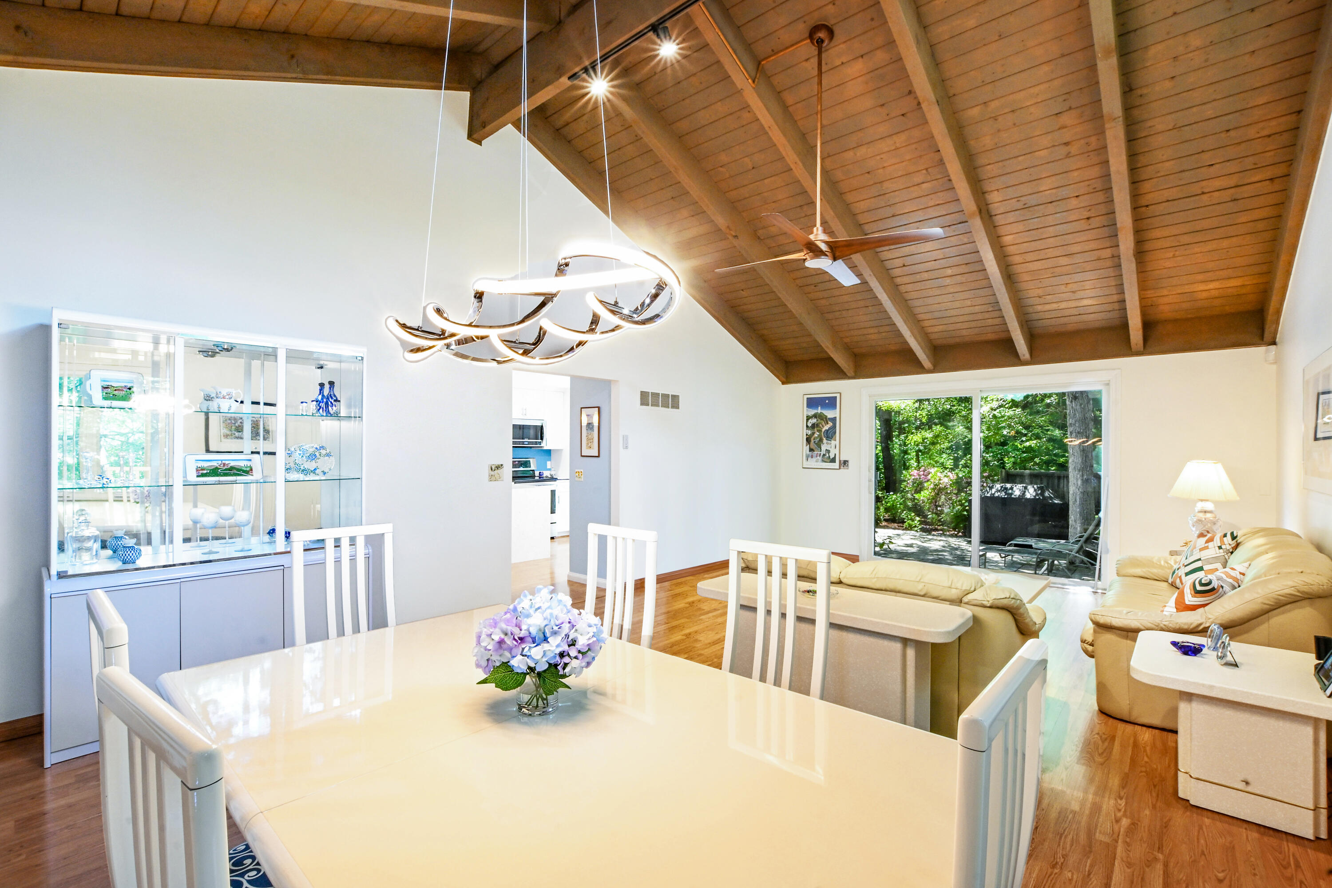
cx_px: 666
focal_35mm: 15
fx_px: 555
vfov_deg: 77.3
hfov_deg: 100.4
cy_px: 444
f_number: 14
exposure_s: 1/20
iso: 500
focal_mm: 10
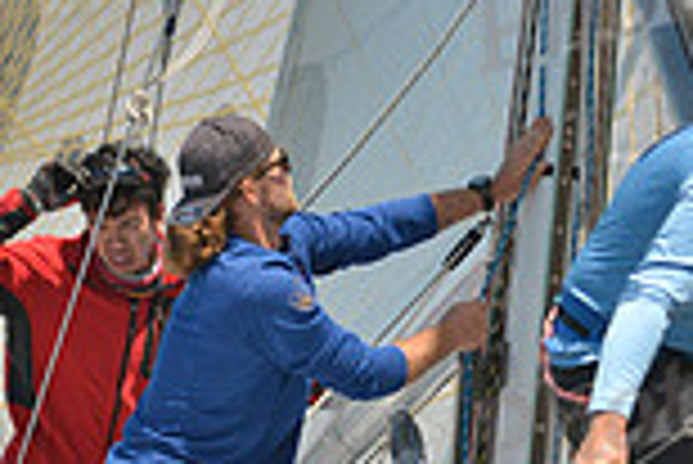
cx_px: 243
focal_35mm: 752
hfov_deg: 2.7
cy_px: 669
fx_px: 14489
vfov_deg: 1.8
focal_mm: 200
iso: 280
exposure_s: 1/1250
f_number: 5.6
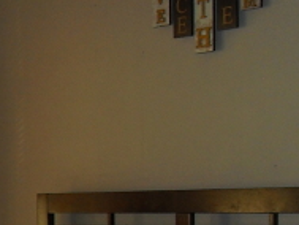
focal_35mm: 144
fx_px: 1245
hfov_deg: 13.1
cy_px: 334
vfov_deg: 10.0
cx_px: -120
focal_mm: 6.3
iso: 100
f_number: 2.8
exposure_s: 1/45
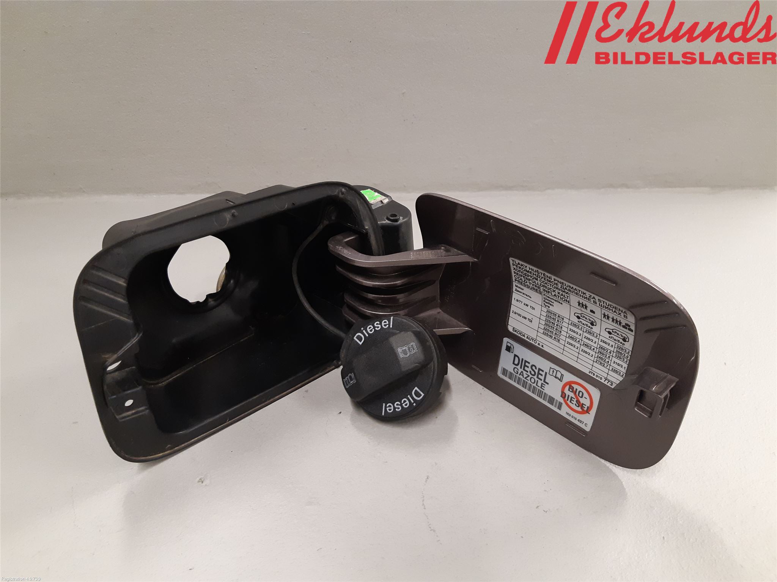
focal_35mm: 26
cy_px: 291
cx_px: 388
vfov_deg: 53.1
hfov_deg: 67.3
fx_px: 584
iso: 200
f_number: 1.7
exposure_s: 1/50
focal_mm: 3.93
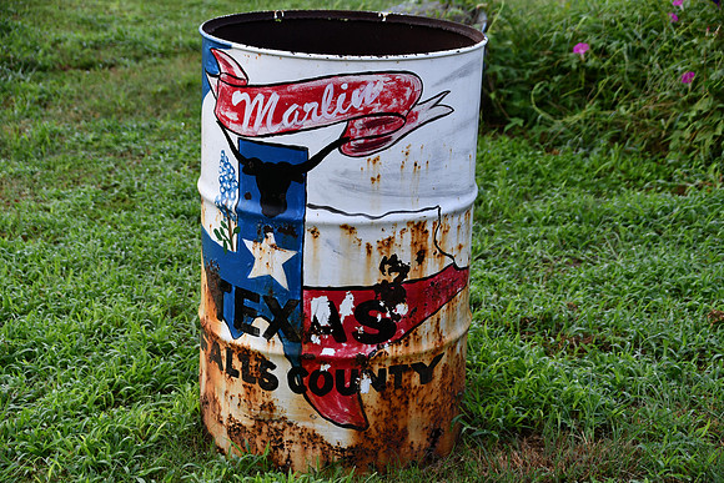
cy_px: 242
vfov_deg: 16.3
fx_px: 1690
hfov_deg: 24.2
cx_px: 362
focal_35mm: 84
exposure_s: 1/250
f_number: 5.6
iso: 250
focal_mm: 56
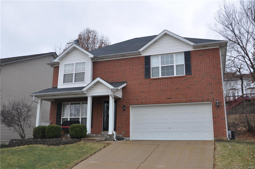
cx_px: 128
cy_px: 84
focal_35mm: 33
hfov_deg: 57.3
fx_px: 233
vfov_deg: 39.9
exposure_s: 1/80
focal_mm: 22
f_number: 9
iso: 200
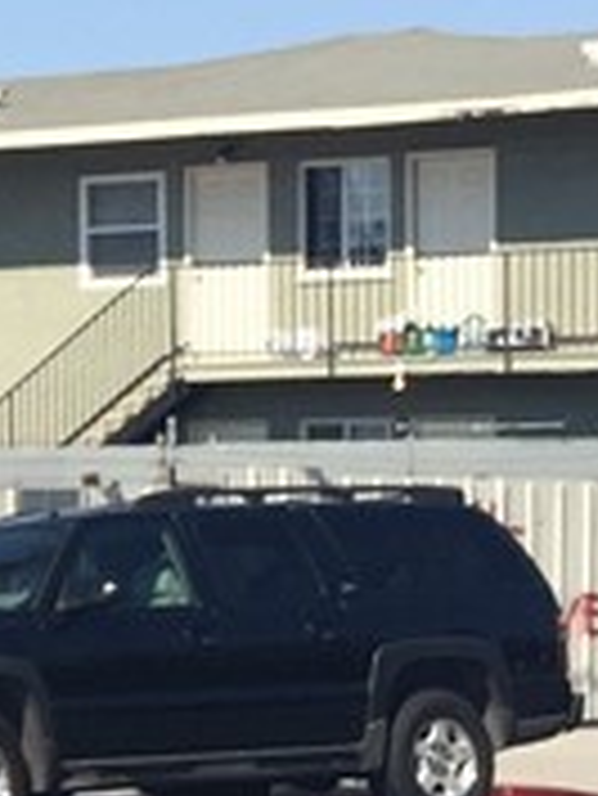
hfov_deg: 7.9
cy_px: 486
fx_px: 3865
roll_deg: -0.6
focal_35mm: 168
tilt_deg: -0.9
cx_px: -1057
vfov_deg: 11.8
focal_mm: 4.15
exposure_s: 1/1799
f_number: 2.2
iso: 32
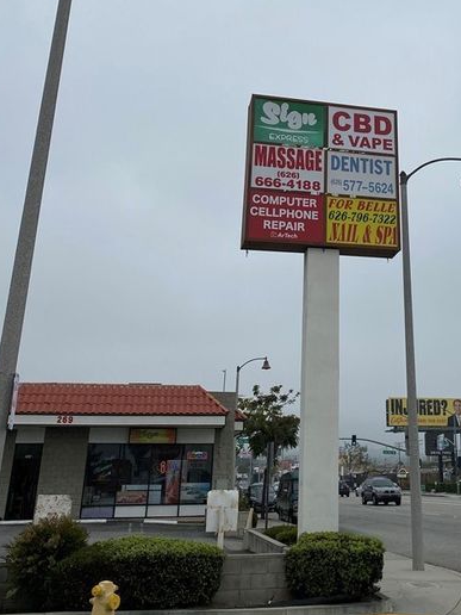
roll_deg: +0.5
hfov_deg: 32.7
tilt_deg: +21.4
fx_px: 764
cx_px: 368
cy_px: 173
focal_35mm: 43
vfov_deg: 42.8
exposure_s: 1/3040
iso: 32
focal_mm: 4.25
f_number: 1.8
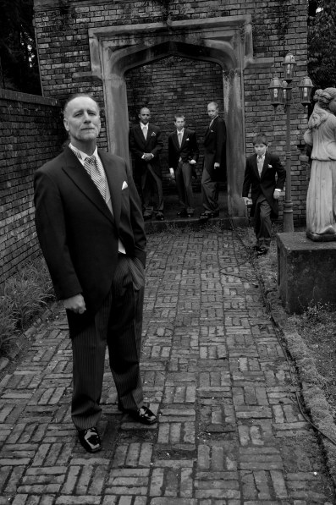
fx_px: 505
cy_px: 252
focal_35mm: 36
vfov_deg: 53.2
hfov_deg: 36.8
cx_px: 168
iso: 100
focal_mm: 24
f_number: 8
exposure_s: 1/60
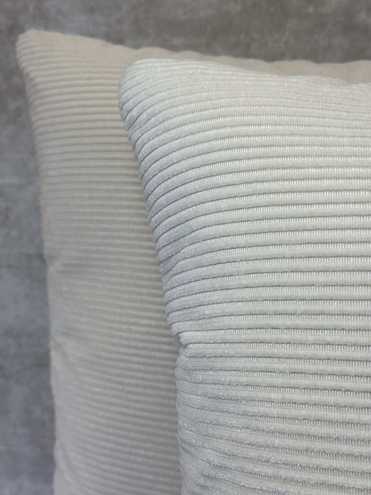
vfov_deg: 39.7
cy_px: 248
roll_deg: +2.0
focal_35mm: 48
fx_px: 686
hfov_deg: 30.3
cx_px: 186
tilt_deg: -14.8
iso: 80
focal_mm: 6.86
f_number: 1.78
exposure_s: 1/419
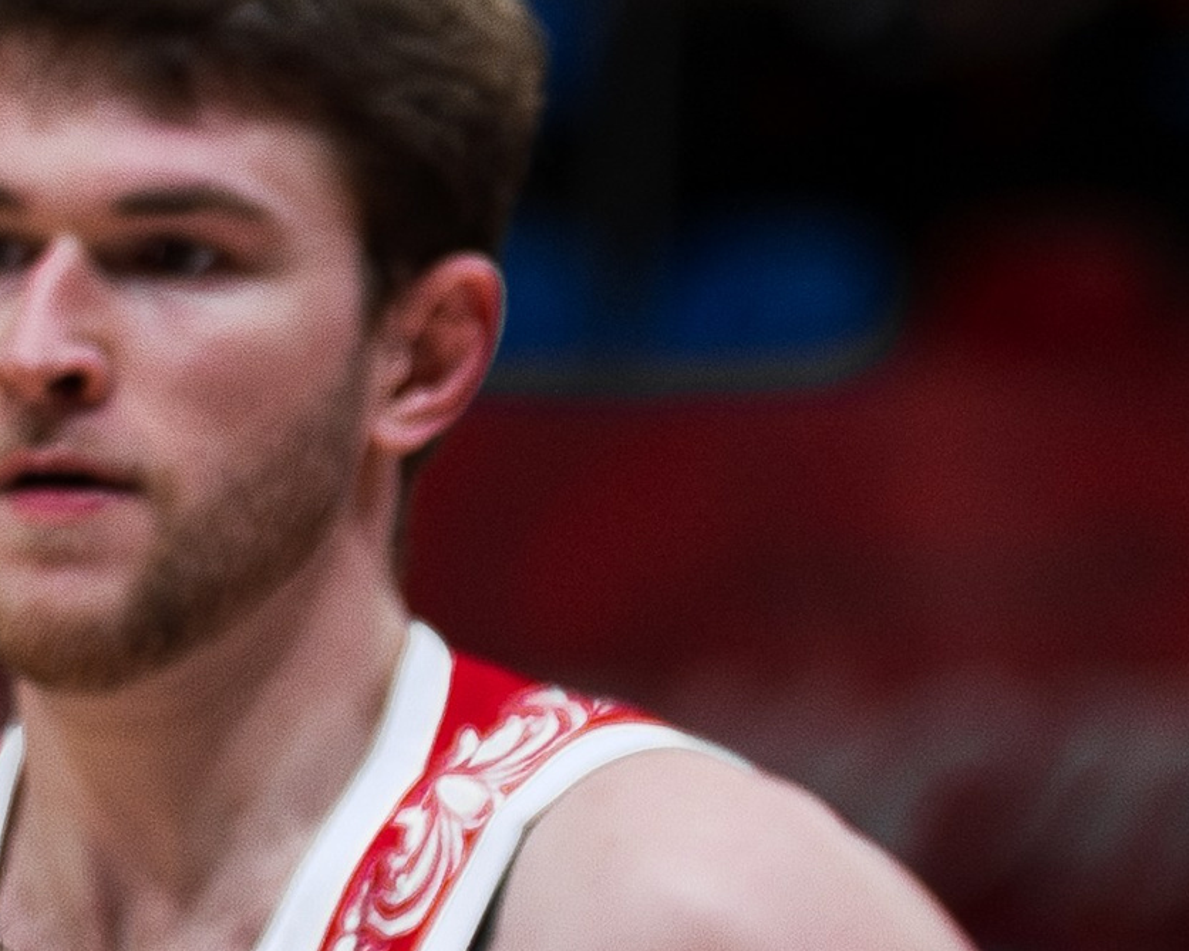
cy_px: 1373
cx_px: -805
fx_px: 25445
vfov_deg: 2.1
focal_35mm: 723
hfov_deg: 2.7
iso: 1000
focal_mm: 130
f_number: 3.5
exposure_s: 1/1250
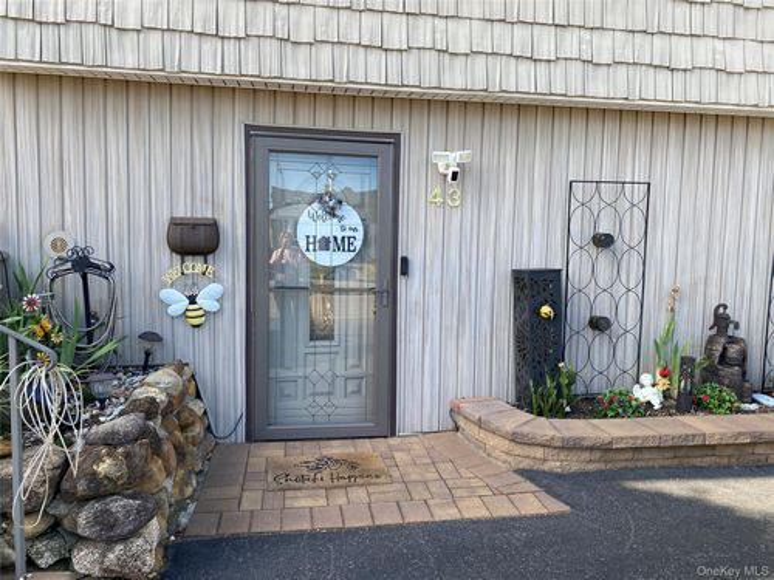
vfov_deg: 53.1
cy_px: 290
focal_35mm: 26
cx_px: 387
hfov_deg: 67.3
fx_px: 581
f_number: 1.8
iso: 32
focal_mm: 4.25
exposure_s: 1/400
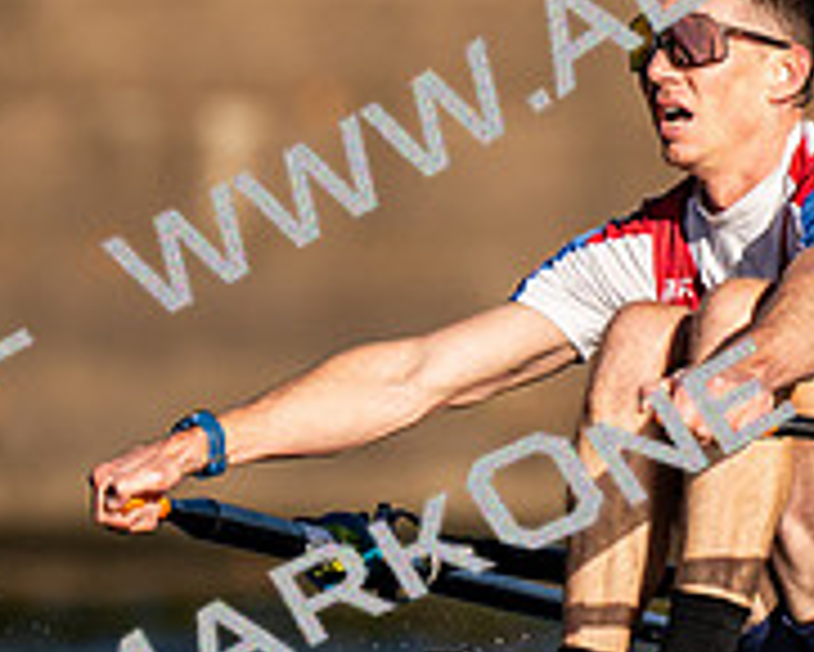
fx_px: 65202
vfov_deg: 0.6
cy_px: 326
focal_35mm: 2705
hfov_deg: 0.7
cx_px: 661
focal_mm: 600
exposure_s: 1/2500
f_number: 4
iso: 110
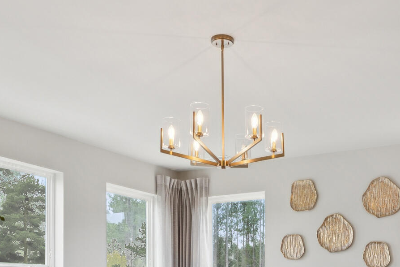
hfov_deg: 41.3
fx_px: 522
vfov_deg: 25.6
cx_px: 271
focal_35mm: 47
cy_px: 323
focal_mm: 14
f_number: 7.1
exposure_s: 1/60
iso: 400
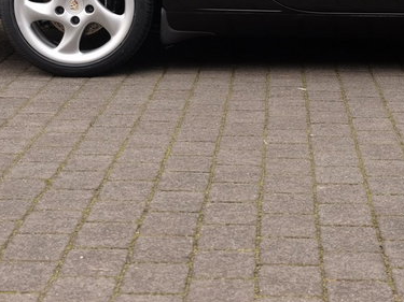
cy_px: -24
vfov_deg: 13.8
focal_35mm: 105
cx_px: 289
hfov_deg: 18.6
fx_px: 1225
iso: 200
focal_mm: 26.5
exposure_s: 1/125
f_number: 4
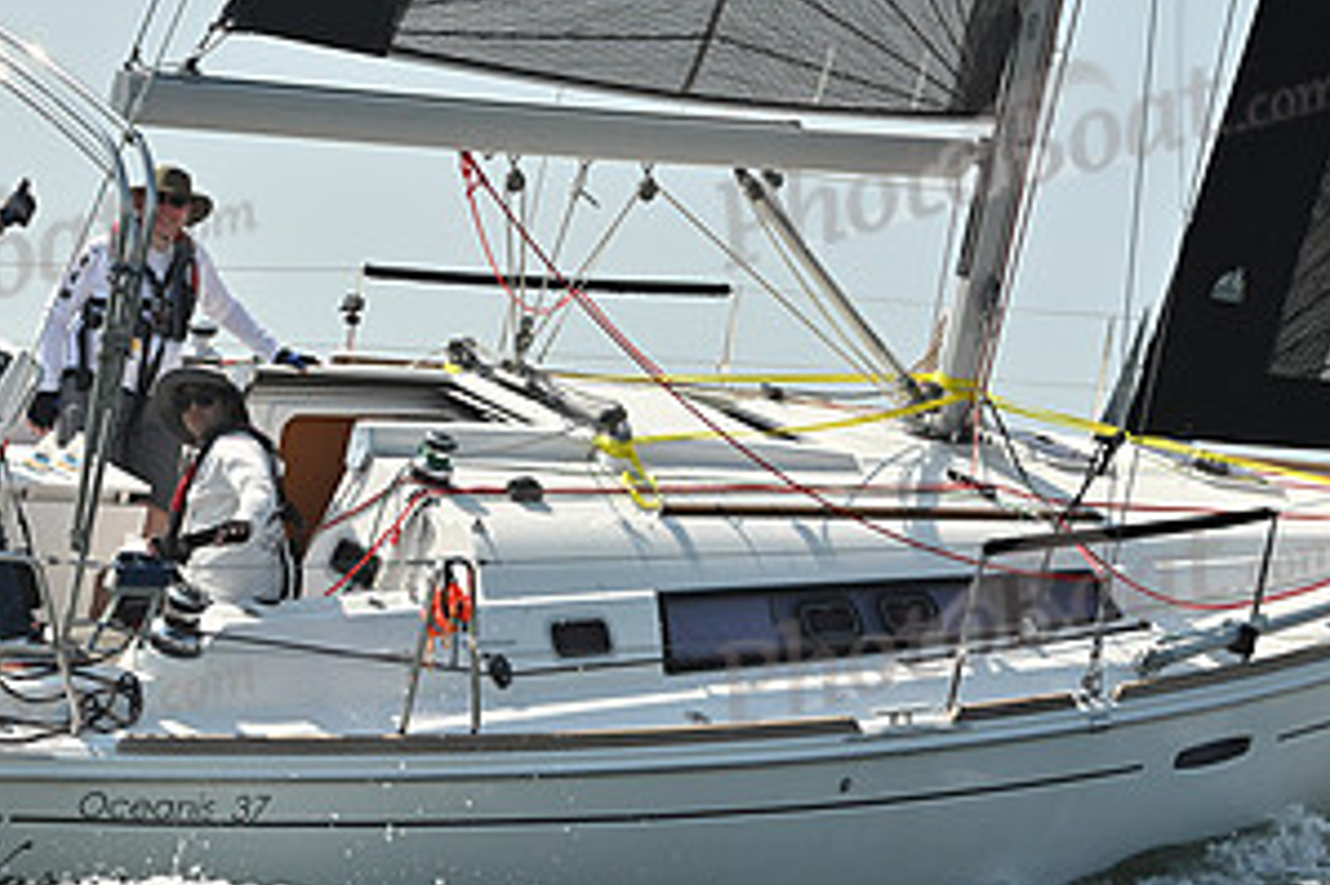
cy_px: 447
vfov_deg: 10.1
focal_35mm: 136
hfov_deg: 15.1
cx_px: 489
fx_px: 5021
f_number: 7.1
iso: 320
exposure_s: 1/1250
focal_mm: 70
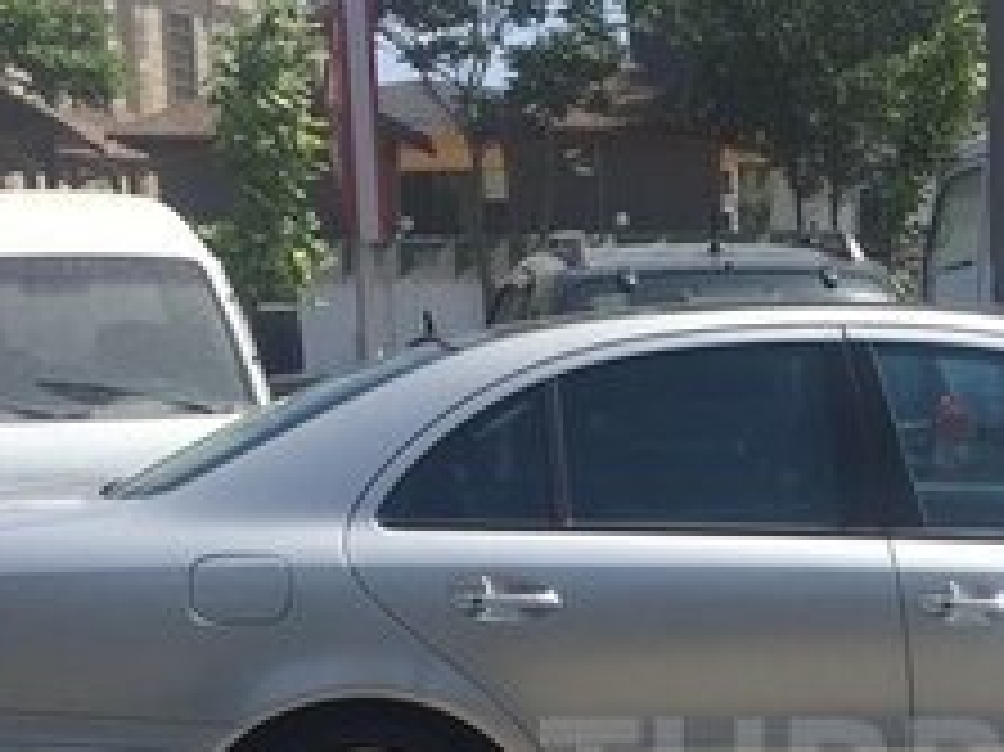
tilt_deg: -10.3
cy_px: 786
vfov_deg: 16.7
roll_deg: -0.4
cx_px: 999
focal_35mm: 86
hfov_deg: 22.0
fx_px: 2493
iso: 32
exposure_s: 1/1647
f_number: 2.2
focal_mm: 4.15
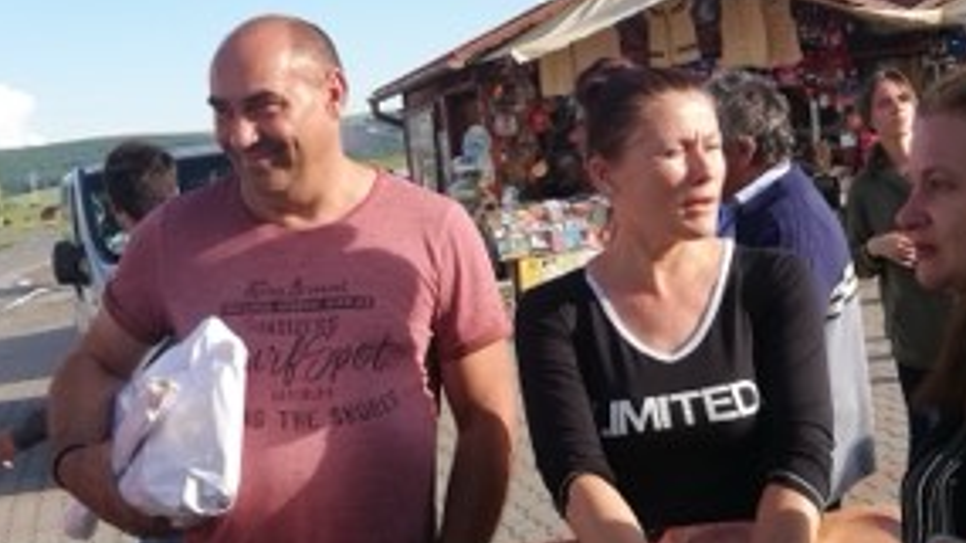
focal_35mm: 66
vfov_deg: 18.2
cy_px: 312
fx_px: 1690
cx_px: 461
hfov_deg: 31.9
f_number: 2.2
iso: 50
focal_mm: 3.81
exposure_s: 1/420
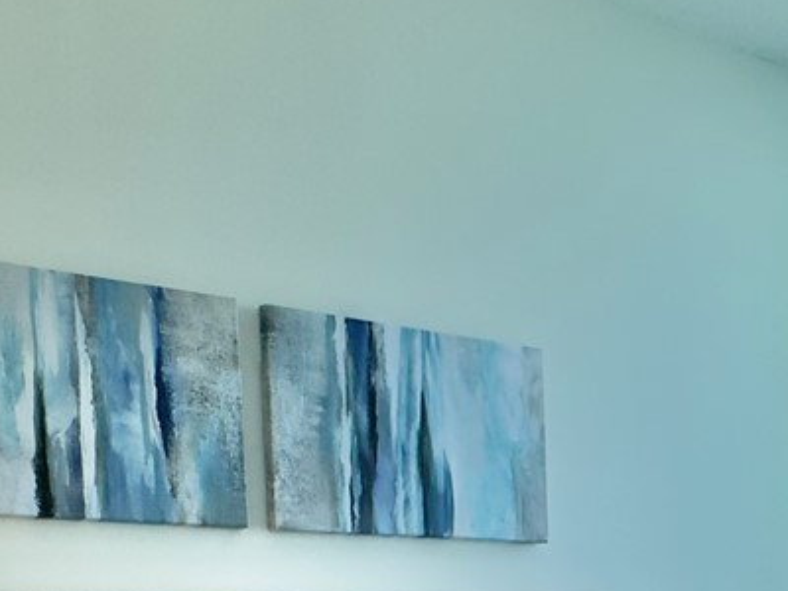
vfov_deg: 21.6
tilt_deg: -7.4
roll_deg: +0.5
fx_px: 1275
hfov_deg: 31.9
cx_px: 771
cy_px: 901
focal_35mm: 56
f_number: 2.2
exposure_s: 1/205
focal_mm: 2.22
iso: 40
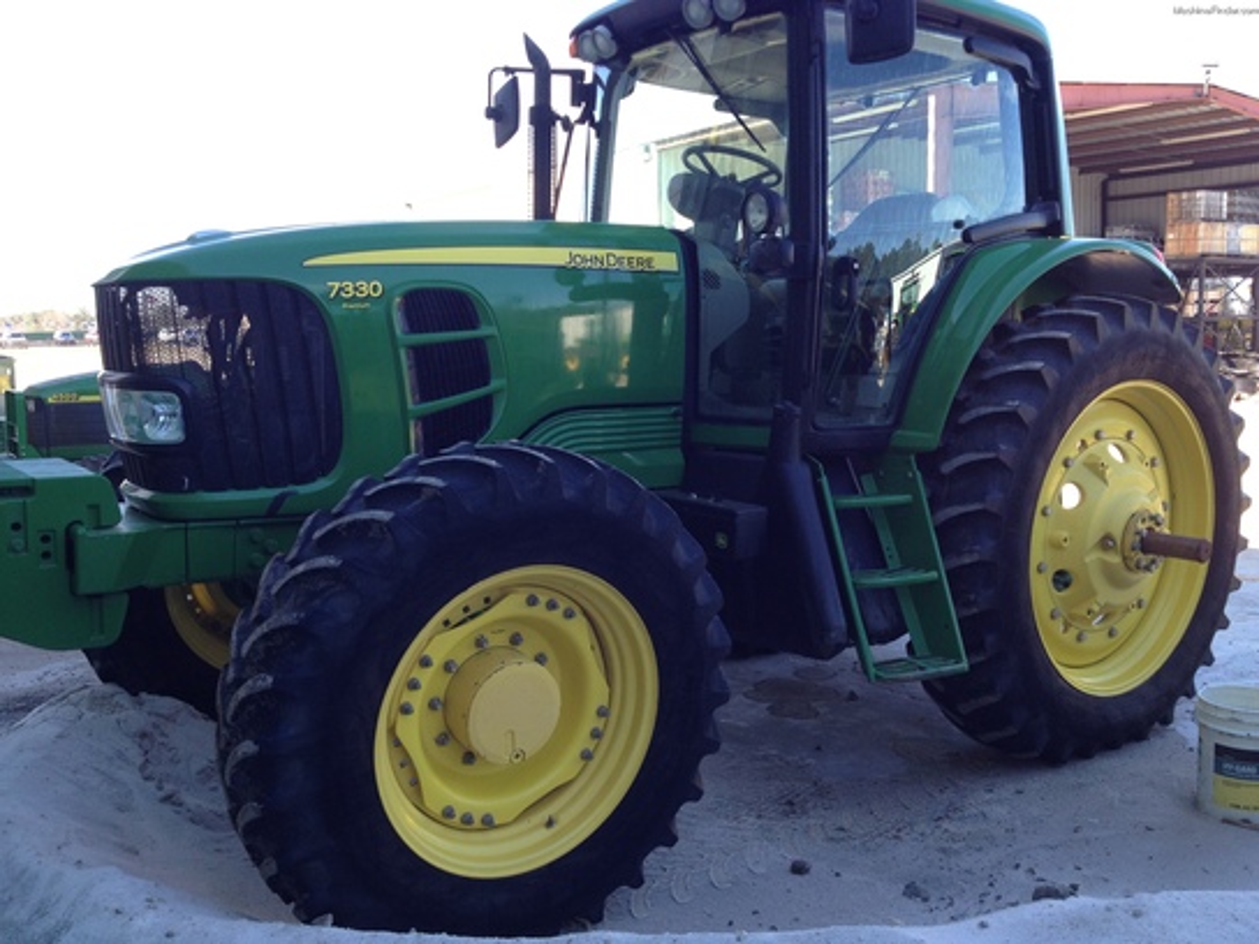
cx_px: 630
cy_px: 472
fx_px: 1273
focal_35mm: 35
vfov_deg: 40.7
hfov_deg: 52.6
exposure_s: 1/210
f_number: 2.4
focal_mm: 4.28
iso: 50
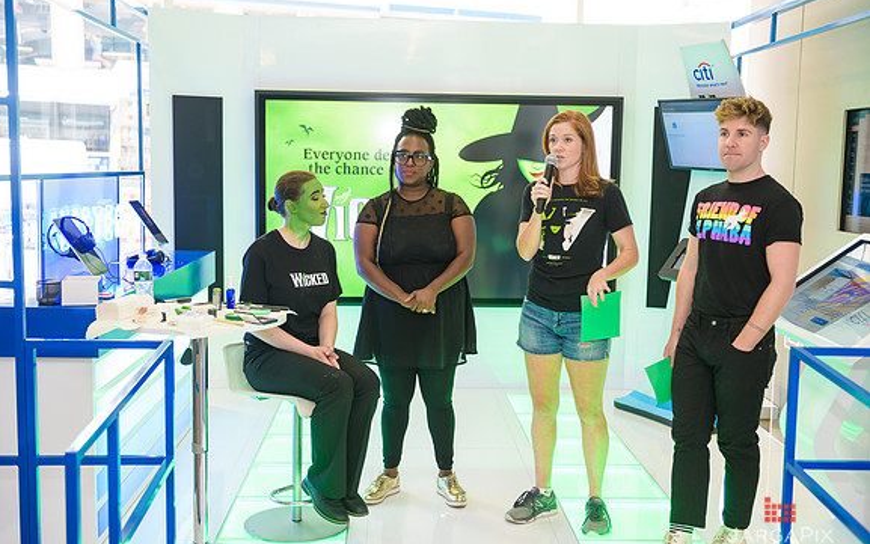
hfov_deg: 48.2
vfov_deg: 31.3
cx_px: 434
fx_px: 972
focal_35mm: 41
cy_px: 284
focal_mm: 40
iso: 400
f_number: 3.2
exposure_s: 1/125
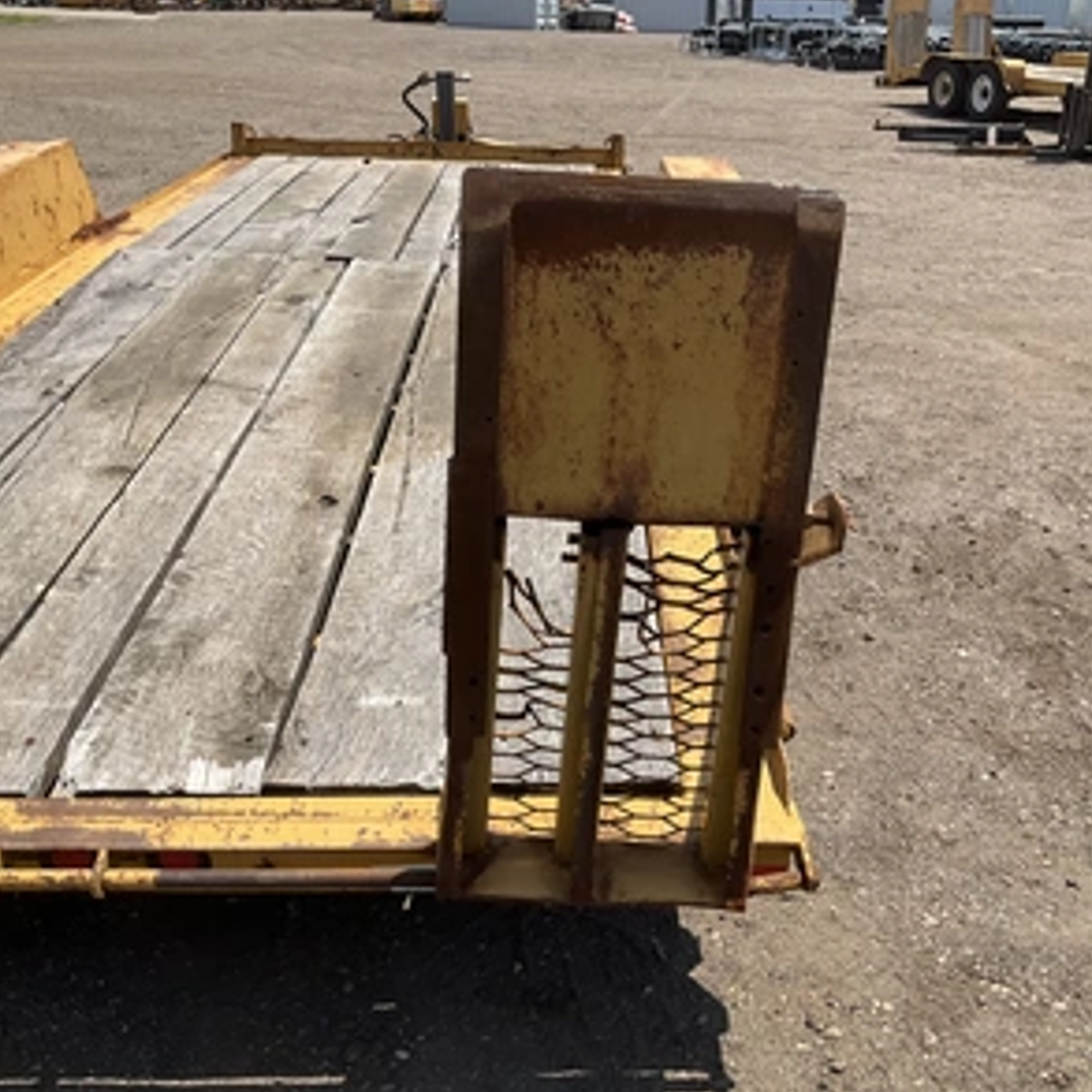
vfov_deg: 47.2
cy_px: 537
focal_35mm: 35
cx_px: 619
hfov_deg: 47.1
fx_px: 1249
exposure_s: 1/1675
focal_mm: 3
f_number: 1.8
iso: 25
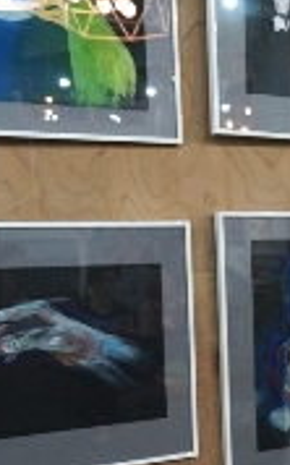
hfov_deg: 16.3
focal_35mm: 77
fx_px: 975
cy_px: 338
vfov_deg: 26.5
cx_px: 342
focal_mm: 20
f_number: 4
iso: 1000
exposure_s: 1/160
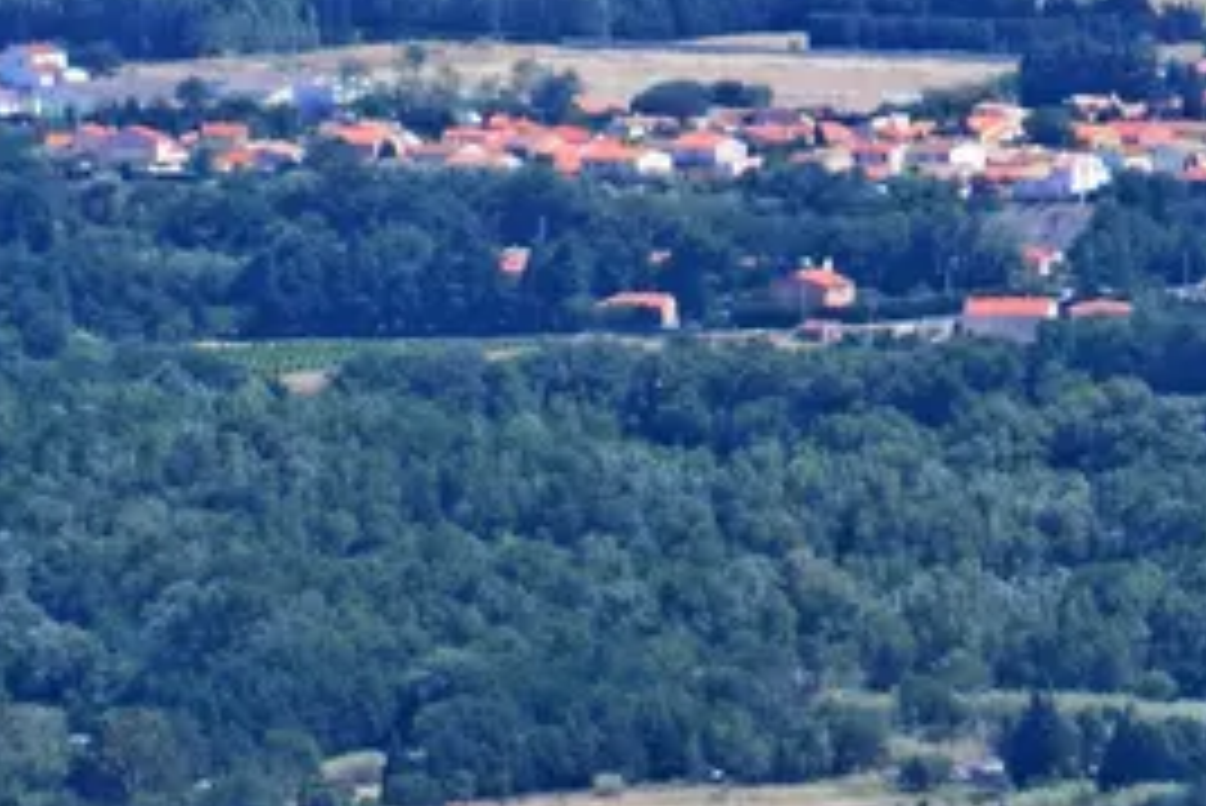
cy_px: 1488
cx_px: 266
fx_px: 33584
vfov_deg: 1.4
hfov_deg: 2.1
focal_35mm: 1002
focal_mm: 140
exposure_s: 1/500
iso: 400
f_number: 11
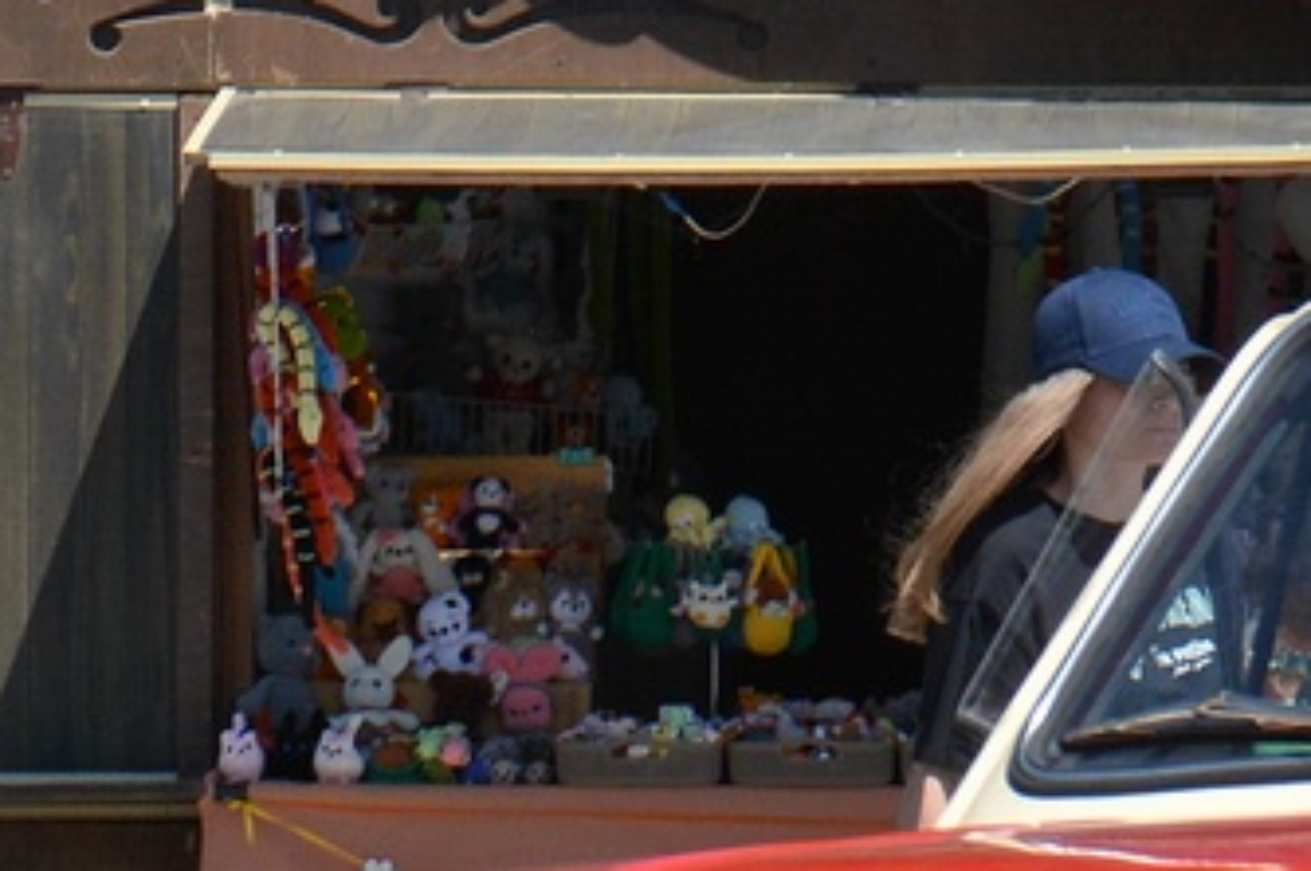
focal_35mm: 607
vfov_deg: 2.3
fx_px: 22083
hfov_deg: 3.4
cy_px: 534
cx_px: 1915
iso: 400
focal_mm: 90
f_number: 7.1
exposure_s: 1/1600
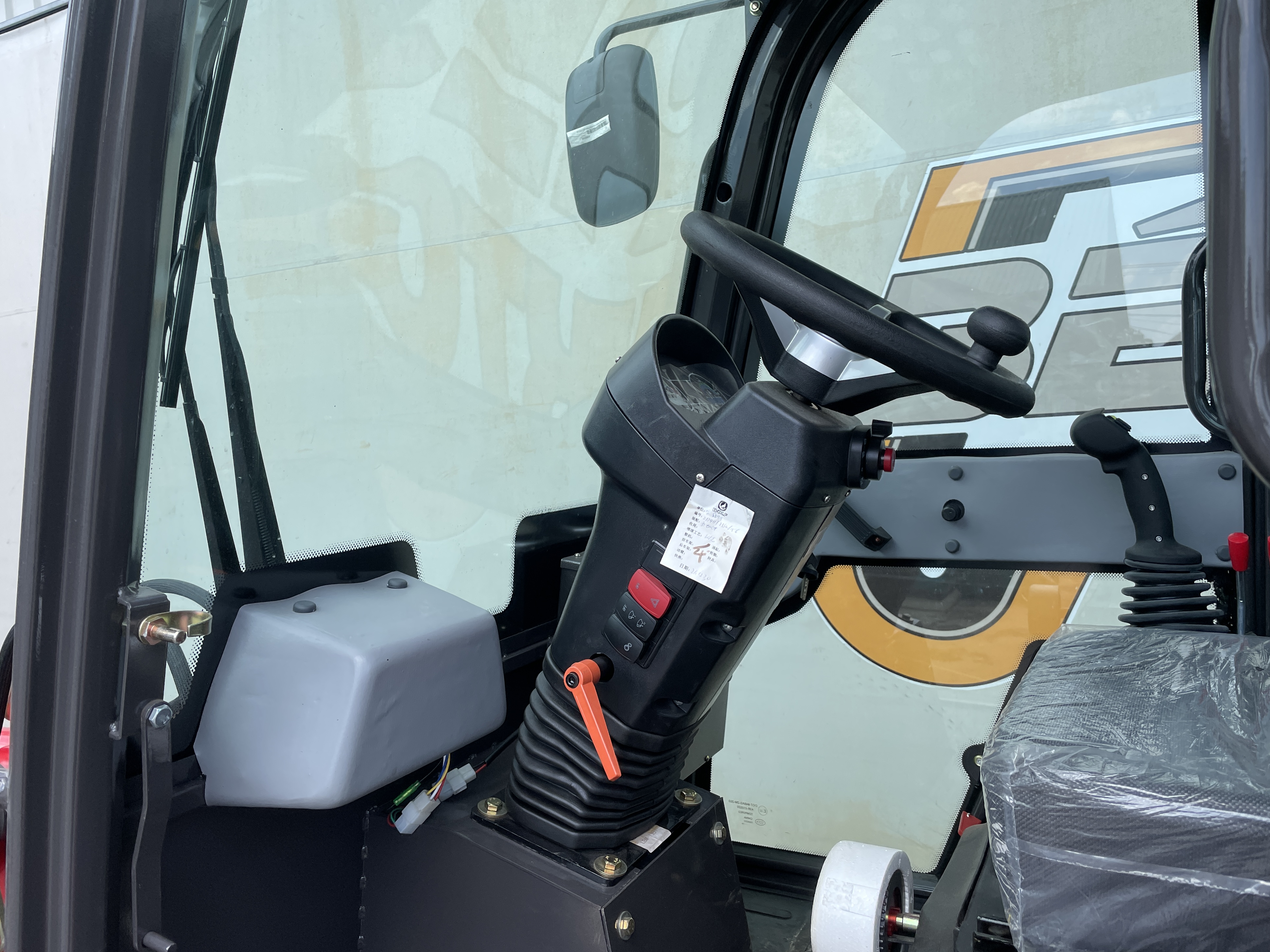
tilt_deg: -2.7
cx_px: 636
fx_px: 991
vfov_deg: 51.3
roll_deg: +5.9
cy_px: 467
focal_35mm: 27
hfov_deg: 65.3
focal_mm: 4.2
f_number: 1.6
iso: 32
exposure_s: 1/1114
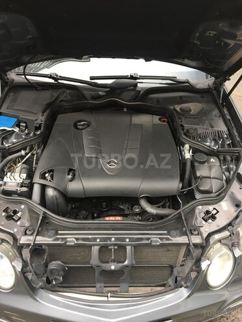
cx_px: 121
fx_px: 270
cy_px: 161
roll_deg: -4.7
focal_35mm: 29
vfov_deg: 61.7
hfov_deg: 48.2
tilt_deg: -38.2
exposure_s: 1/33
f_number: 2.2
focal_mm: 4.15
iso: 32
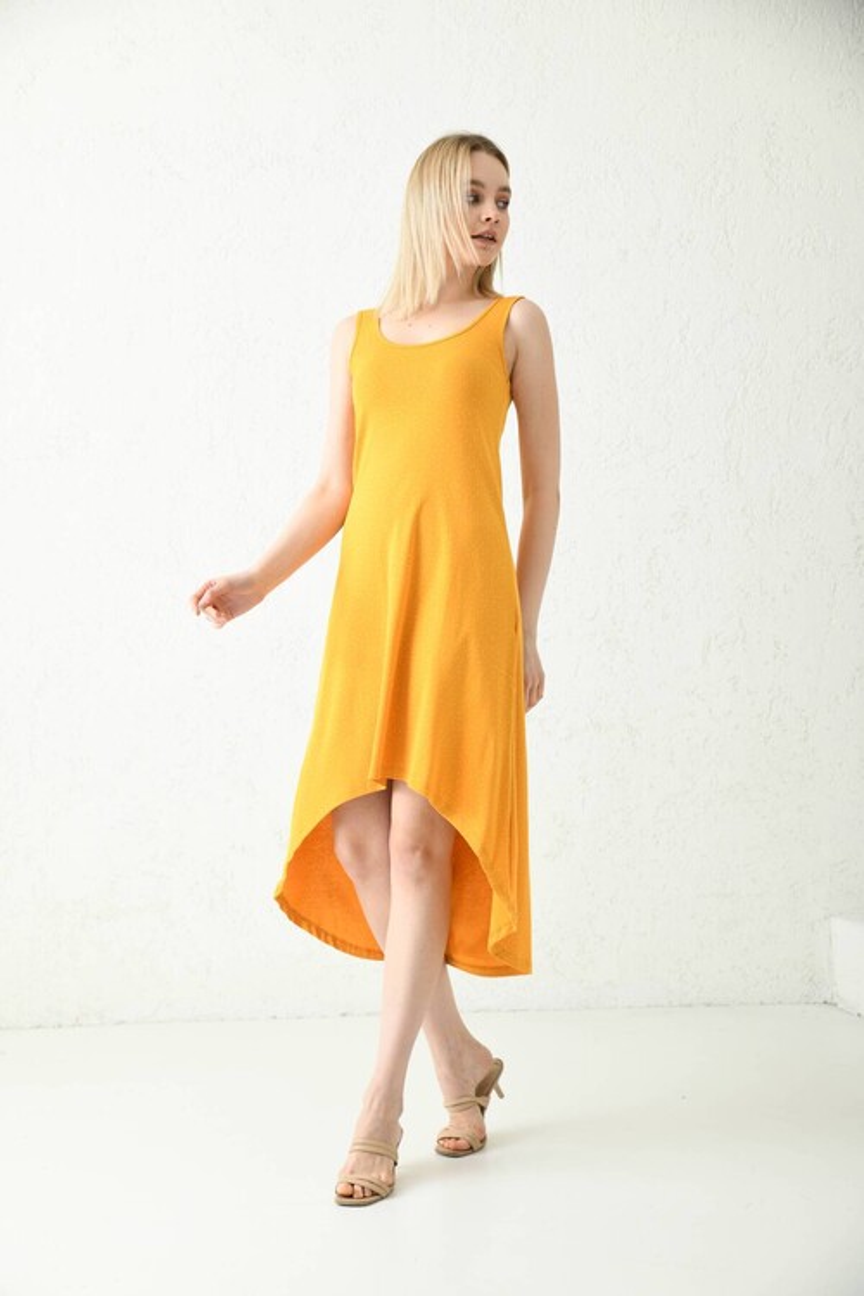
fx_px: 1980
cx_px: 432
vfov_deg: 36.2
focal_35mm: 55
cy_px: 648
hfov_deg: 24.6
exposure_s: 1/160
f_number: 5.6
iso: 100
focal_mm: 55
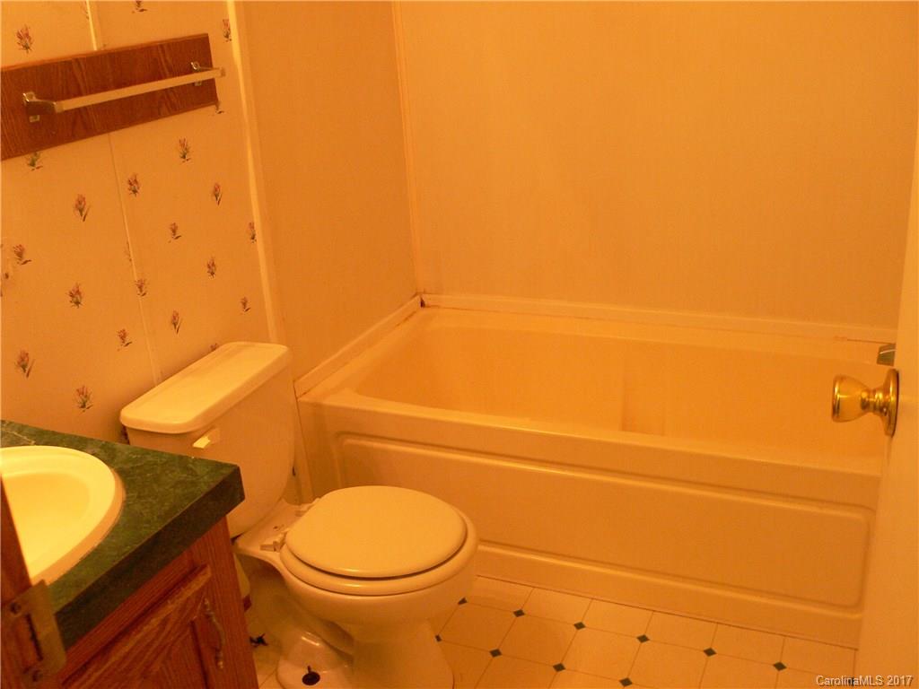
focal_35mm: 34
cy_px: 344
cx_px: 460
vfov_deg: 41.8
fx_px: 903
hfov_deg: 54.0
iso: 200
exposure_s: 1/20
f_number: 2.8
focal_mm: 6.3
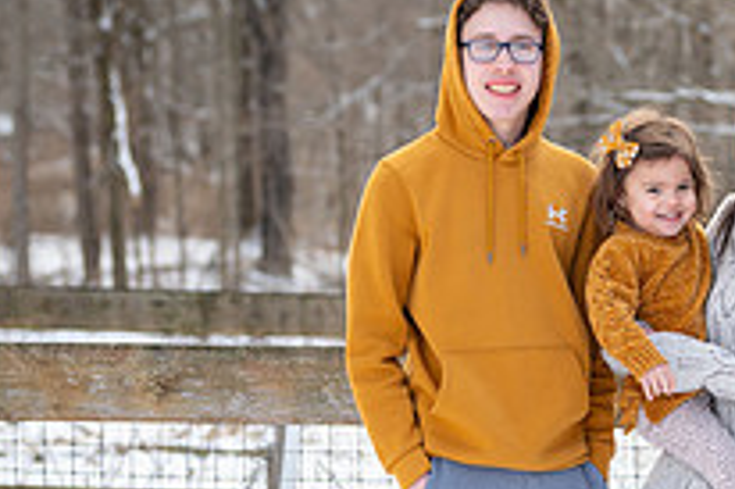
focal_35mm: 197
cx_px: 789
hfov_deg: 10.3
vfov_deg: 7.0
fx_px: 4019
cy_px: 364
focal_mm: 70
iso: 320
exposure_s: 1/500
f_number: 3.5
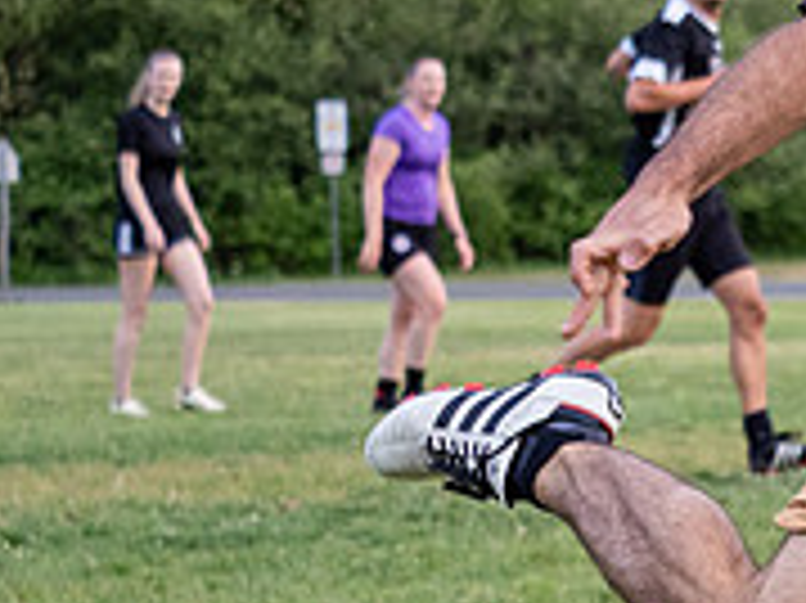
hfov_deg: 7.5
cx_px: 1184
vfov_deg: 5.7
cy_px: 353
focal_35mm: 259
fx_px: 6027
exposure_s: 1/1000
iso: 1000
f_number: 2.8
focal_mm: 40
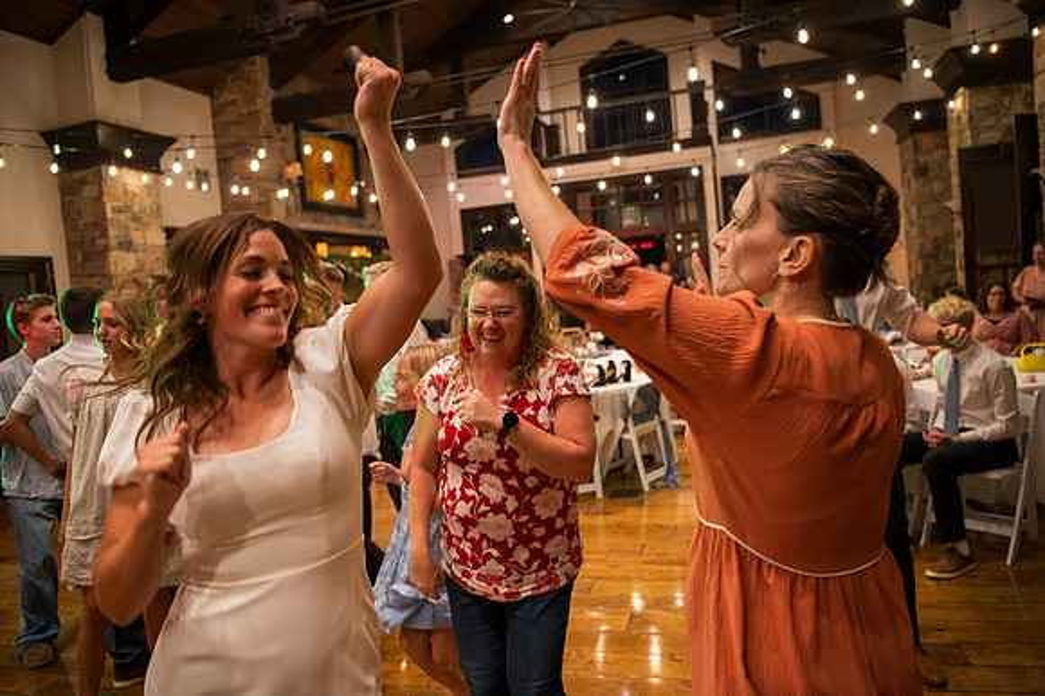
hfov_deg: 69.4
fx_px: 754
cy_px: 348
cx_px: 522
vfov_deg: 49.5
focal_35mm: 26
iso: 6400
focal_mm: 26
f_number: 2.8
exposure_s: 1/200
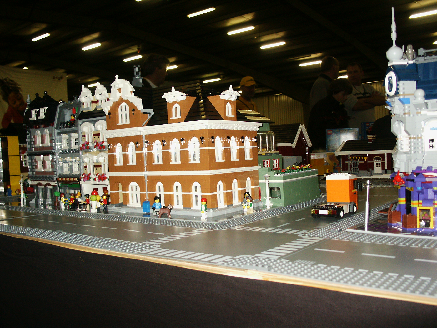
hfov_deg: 52.6
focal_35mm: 35
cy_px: 164
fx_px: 442
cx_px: 218
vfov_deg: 40.7
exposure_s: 1/45
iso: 200
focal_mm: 7.2
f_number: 3
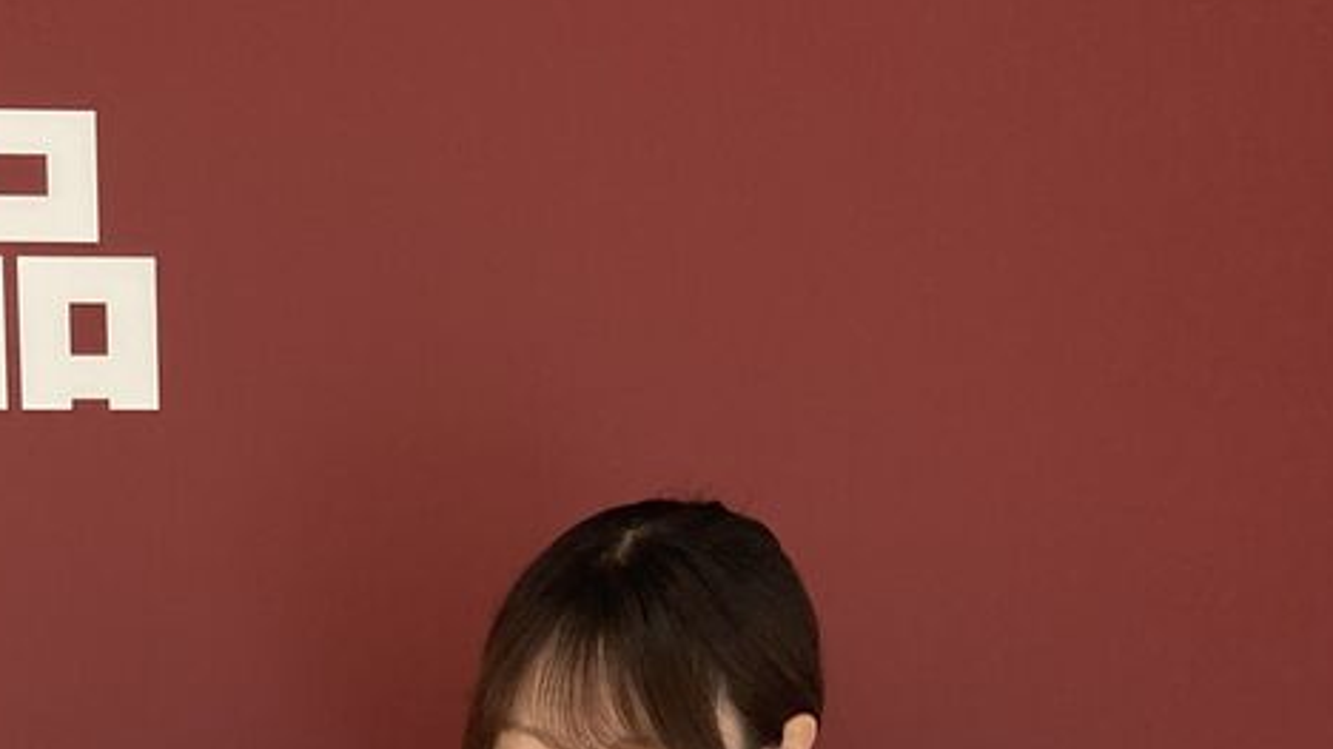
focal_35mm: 75
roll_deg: +1.1
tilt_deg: -5.1
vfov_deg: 15.0
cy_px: 1092
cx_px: 276
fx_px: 2650
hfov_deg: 27.7
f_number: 1.8
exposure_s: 1/60
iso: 125
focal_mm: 3.99
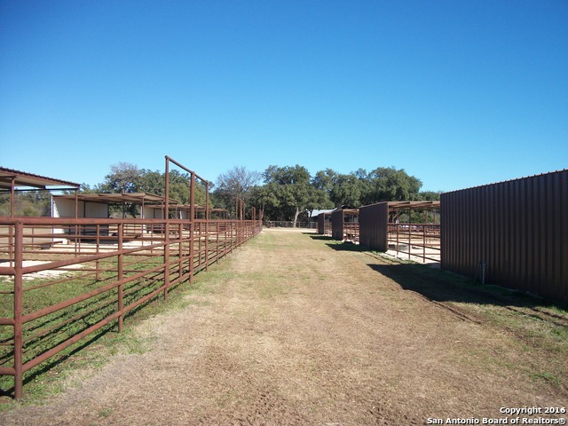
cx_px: 284
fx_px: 525
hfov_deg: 56.8
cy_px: 213
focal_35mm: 32
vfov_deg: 44.2
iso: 80
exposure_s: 1/125
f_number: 8.8
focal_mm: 5.7
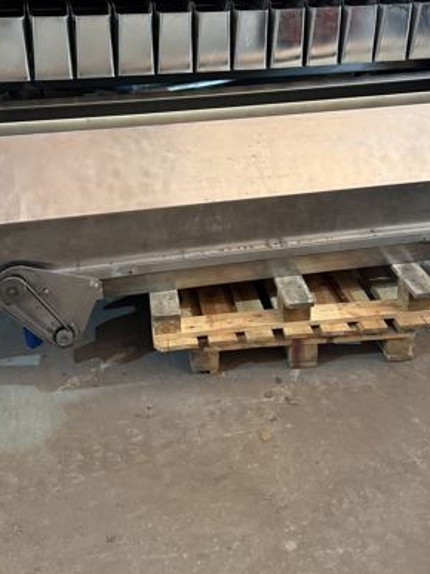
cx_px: 230
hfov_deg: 33.6
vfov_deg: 43.0
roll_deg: +0.2
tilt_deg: -20.6
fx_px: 713
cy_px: 171
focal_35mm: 43
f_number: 1.78
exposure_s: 1/33
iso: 640
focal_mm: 6.76
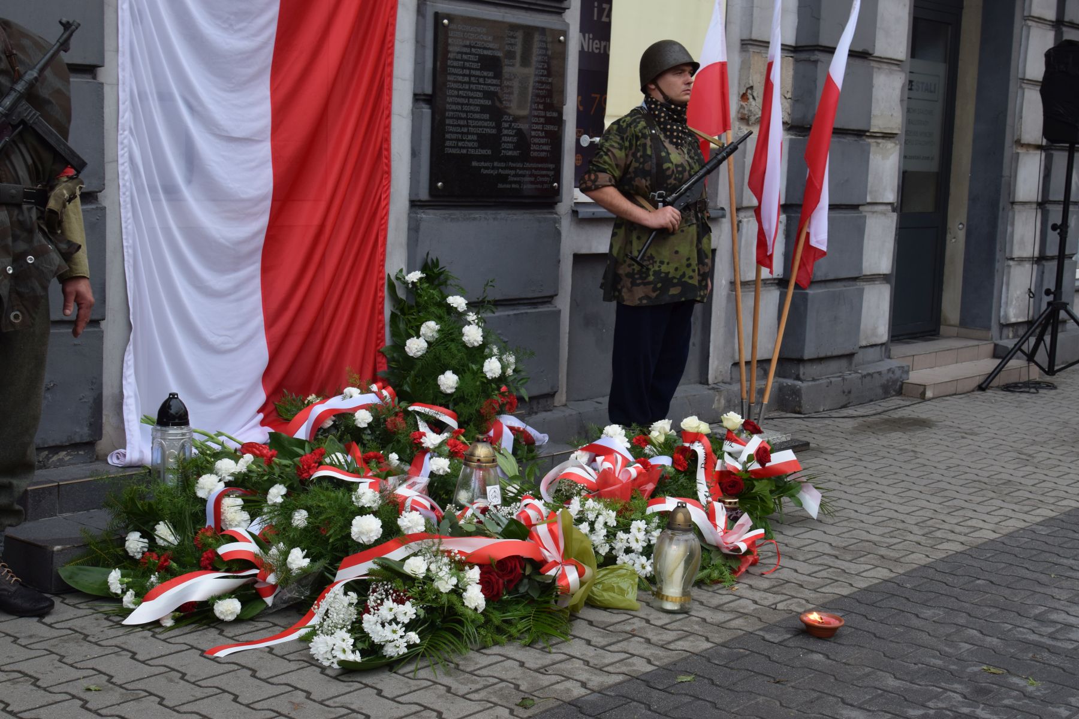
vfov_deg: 26.5
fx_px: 1528
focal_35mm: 51
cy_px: 360
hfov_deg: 38.9
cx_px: 540
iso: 400
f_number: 8
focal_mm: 34
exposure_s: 1/250
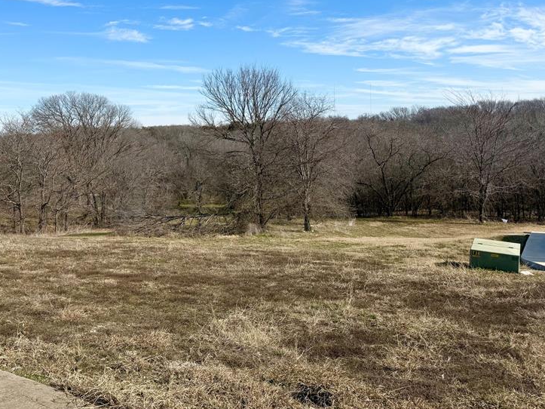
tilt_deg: +0.2
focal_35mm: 34
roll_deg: +2.2
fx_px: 535
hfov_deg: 52.8
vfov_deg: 41.3
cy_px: 141
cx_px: 177
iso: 80
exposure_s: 1/5319
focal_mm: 6.76
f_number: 1.78
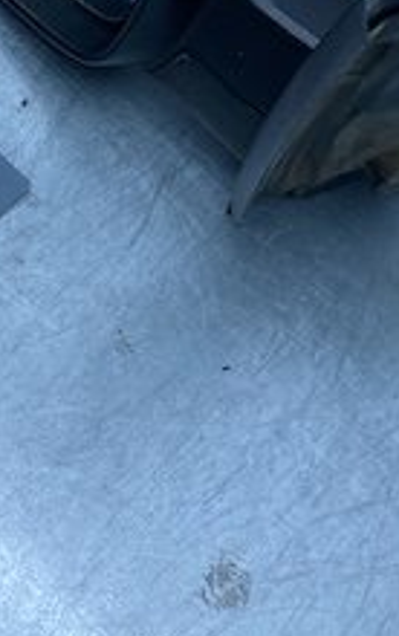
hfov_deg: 16.4
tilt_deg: -49.3
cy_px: -87
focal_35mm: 80
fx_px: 1388
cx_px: 176
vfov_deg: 23.9
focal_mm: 4.25
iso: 32
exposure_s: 1/1043
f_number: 1.8
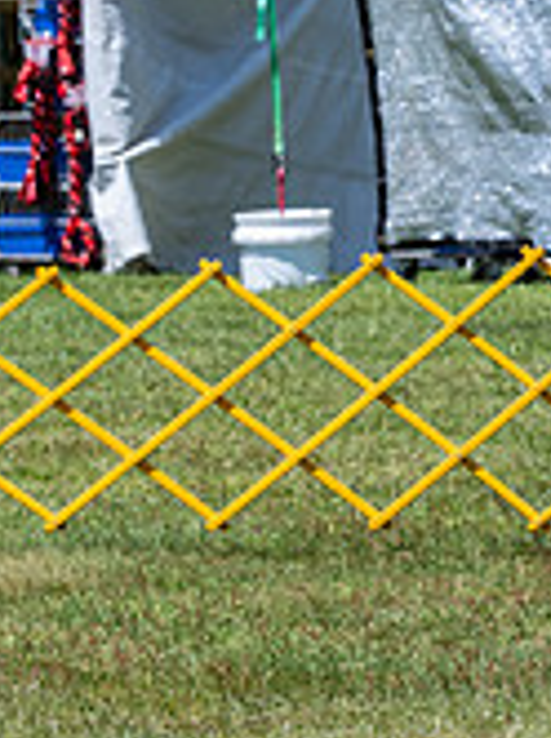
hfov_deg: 3.9
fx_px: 7937
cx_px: -649
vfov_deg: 5.3
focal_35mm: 373
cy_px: 233
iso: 400
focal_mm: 111
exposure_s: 1/1600
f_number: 7.1
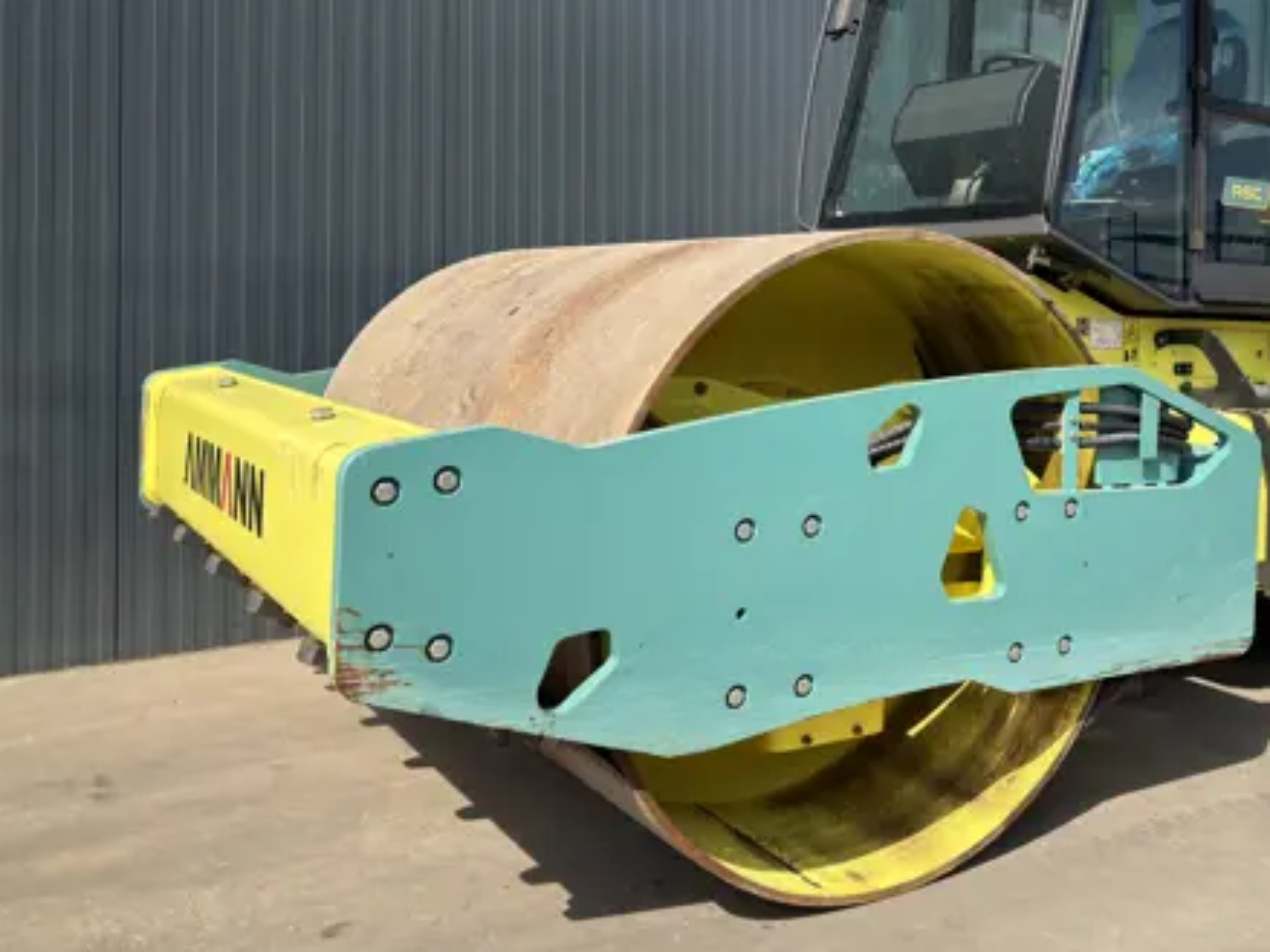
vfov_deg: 40.3
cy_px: 339
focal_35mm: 35
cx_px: 903
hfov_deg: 51.1
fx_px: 1284
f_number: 1.78
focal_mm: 6.76
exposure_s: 1/3401
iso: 64
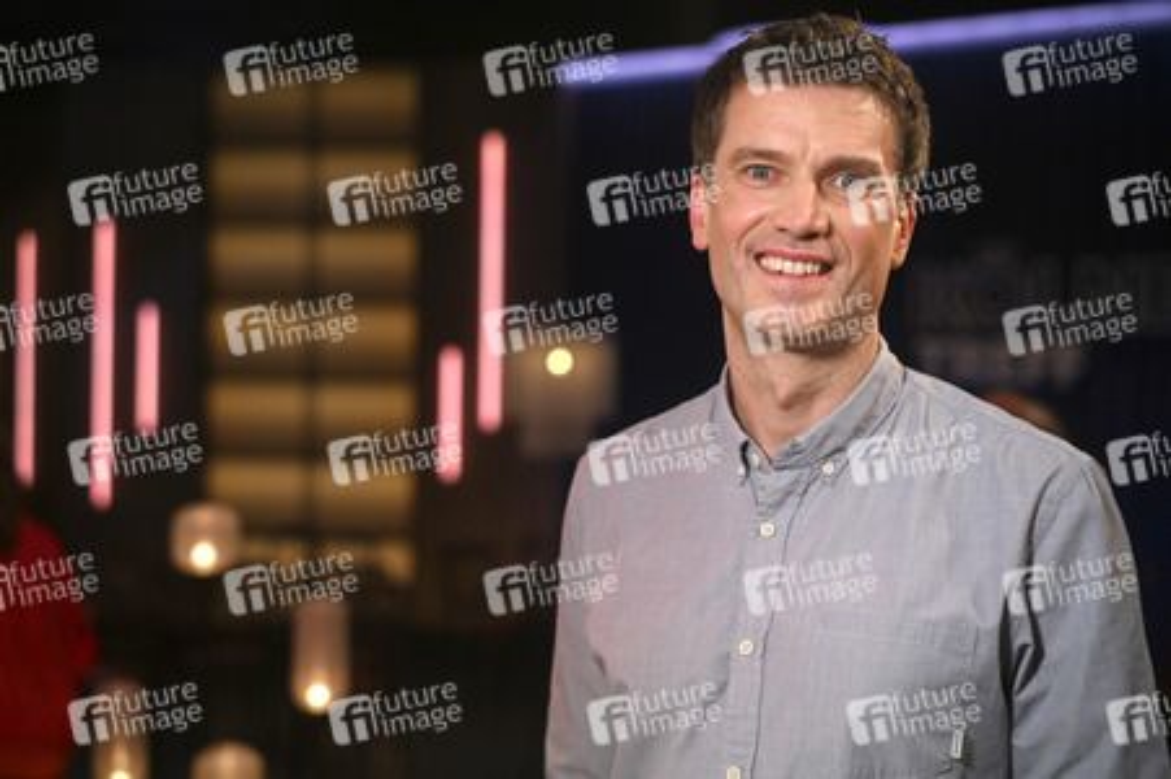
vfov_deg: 24.6
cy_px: 390
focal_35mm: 55
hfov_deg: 36.3
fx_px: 1788
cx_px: 586
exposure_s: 1/500
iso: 1250
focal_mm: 55
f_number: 2.5
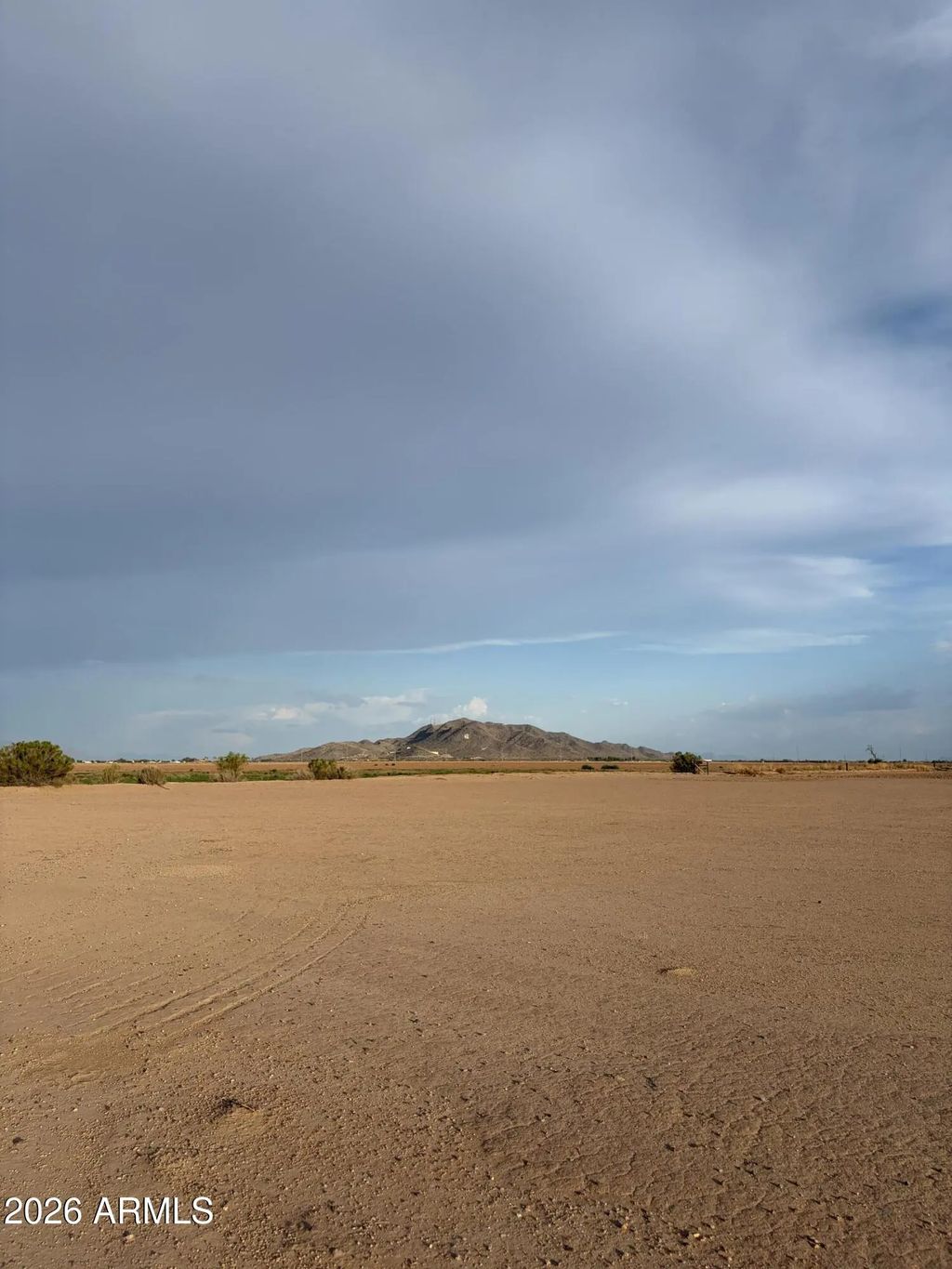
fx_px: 953
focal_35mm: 26
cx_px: 476
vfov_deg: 67.3
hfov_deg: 53.1
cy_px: 634
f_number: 1.6
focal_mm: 5.96
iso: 50
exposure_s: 1/5348
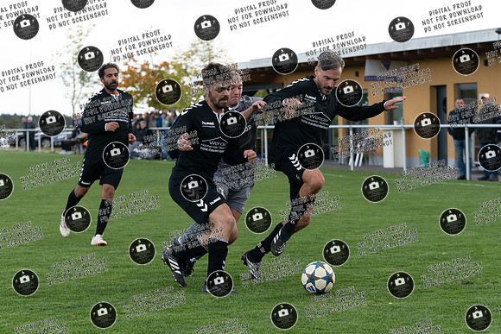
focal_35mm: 105
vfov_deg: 13.0
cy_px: 152
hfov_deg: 19.4
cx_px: 234
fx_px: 1465
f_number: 4
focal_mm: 78
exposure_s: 1/1600
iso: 800
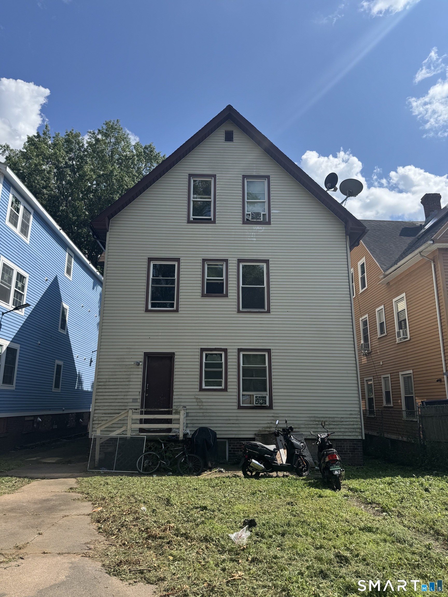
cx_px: 224
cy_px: 298
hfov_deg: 56.8
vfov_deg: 71.6
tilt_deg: +13.7
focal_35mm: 24
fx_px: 414
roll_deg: +0.4
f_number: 1.78
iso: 80
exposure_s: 1/4049
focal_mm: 6.76
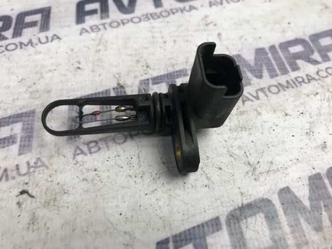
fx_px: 269
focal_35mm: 28
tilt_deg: -57.2
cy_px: 124
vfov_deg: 49.7
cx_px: 166
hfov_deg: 63.4
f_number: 1.8
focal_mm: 3.99
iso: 25
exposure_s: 1/33
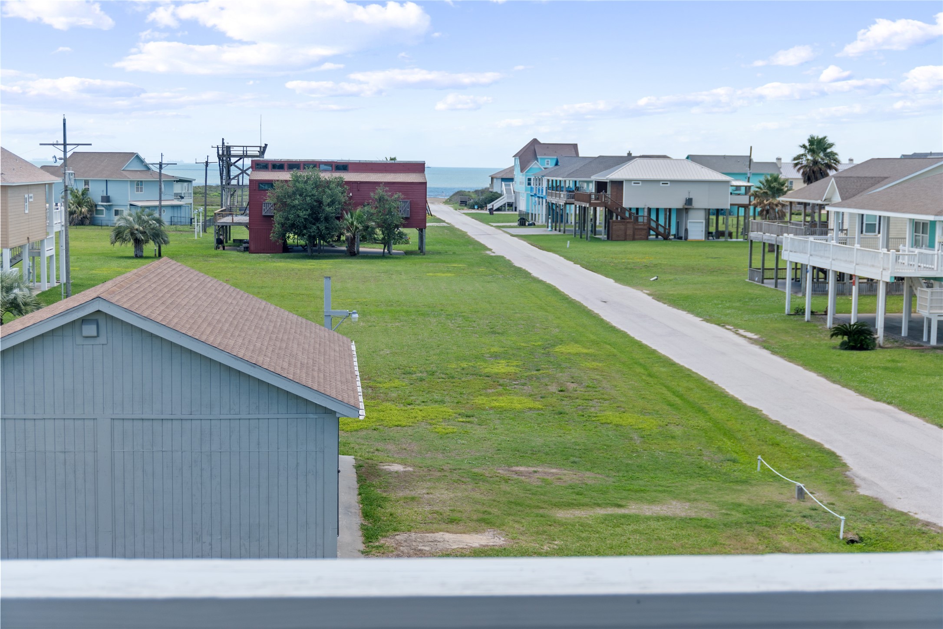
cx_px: 472
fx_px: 1336
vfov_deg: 26.5
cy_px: 314
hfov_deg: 38.9
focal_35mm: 51
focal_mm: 34
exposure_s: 1/500
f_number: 5
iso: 100
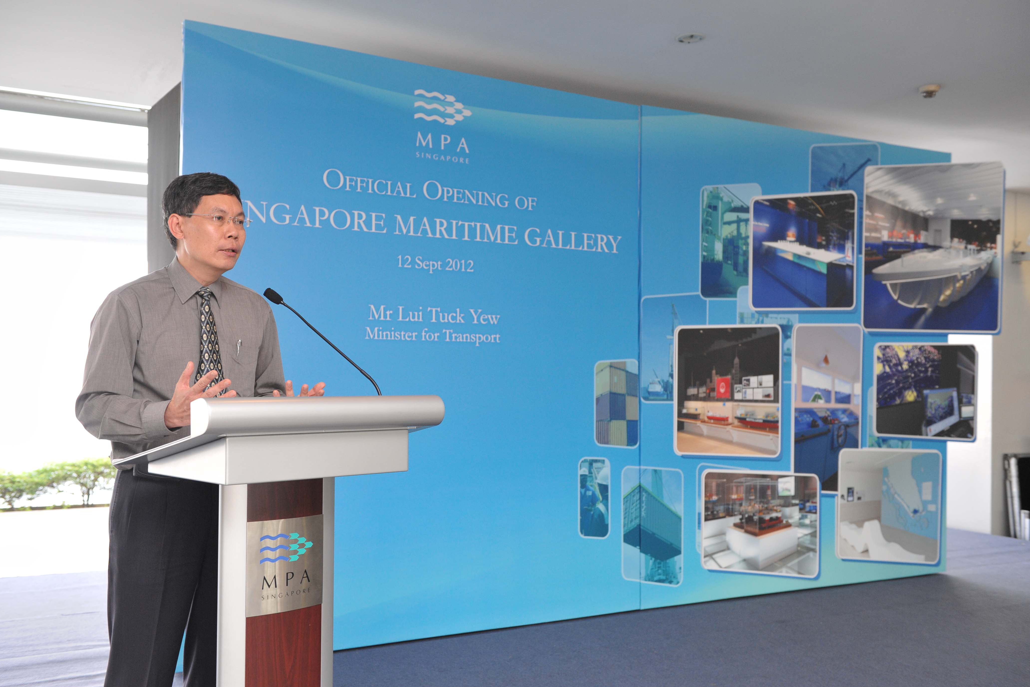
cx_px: 507
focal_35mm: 35
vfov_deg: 37.9
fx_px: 1001
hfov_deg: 54.4
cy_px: 345
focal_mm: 34
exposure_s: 1/200
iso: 1250
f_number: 5
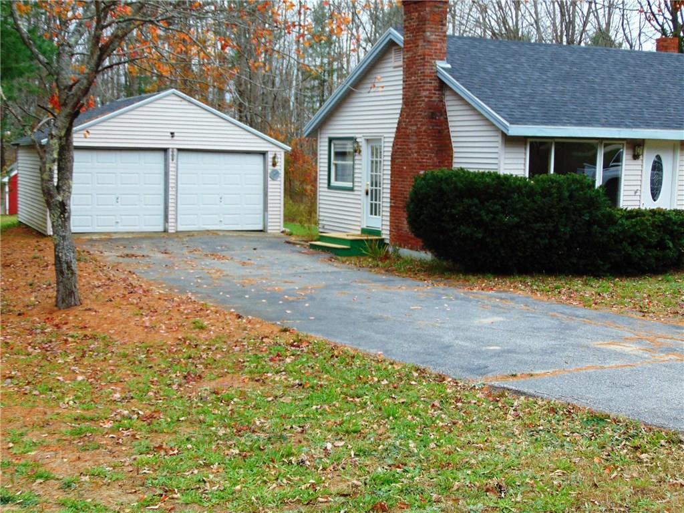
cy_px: 256
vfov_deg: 29.1
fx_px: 988
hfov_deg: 38.2
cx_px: 342
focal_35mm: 50
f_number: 3.5
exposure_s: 1/80
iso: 80
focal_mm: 9
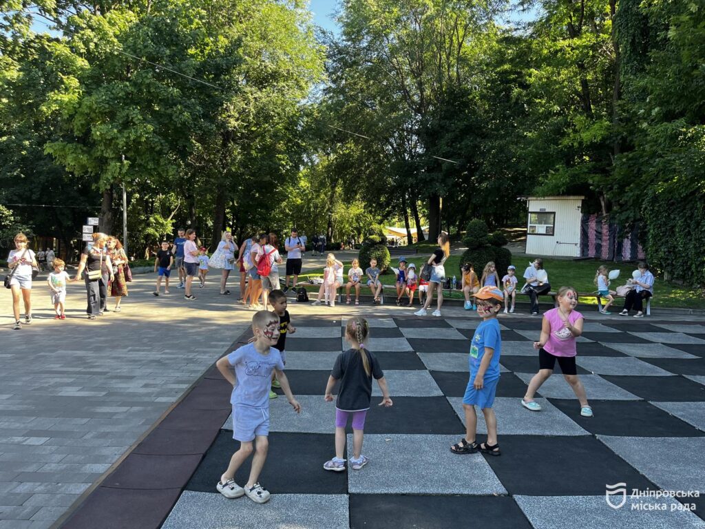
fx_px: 530
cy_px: 264
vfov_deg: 53.1
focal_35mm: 26
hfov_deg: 67.3
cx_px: 352
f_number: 1.6
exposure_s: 1/224
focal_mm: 5.1
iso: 40
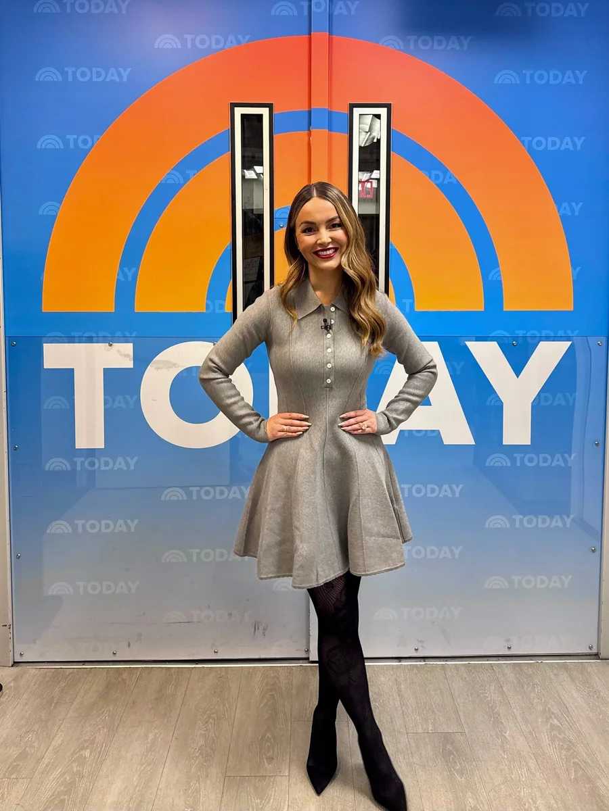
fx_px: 563
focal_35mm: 24
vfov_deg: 71.6
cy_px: 406
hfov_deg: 56.8
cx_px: 304
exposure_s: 1/60
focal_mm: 6.76
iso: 200
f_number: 1.78
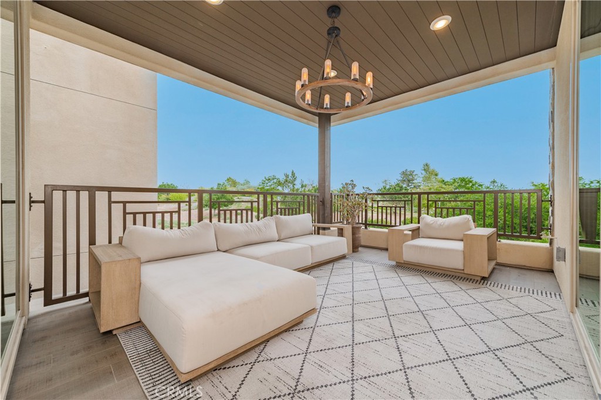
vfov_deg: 81.1
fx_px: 234
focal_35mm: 14
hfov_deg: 104.3
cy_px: 200
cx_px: 300
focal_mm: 14
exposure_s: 1/200
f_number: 7.1
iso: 100
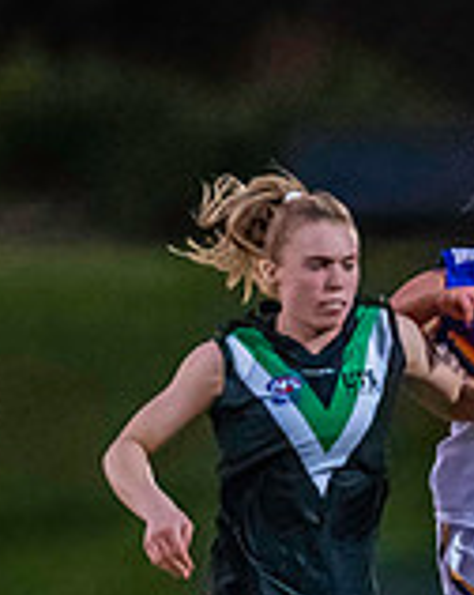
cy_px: 763
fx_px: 29640
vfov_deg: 1.1
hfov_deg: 0.9
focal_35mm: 1687
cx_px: 616
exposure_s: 1/1250
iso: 10000
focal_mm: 300
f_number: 2.8
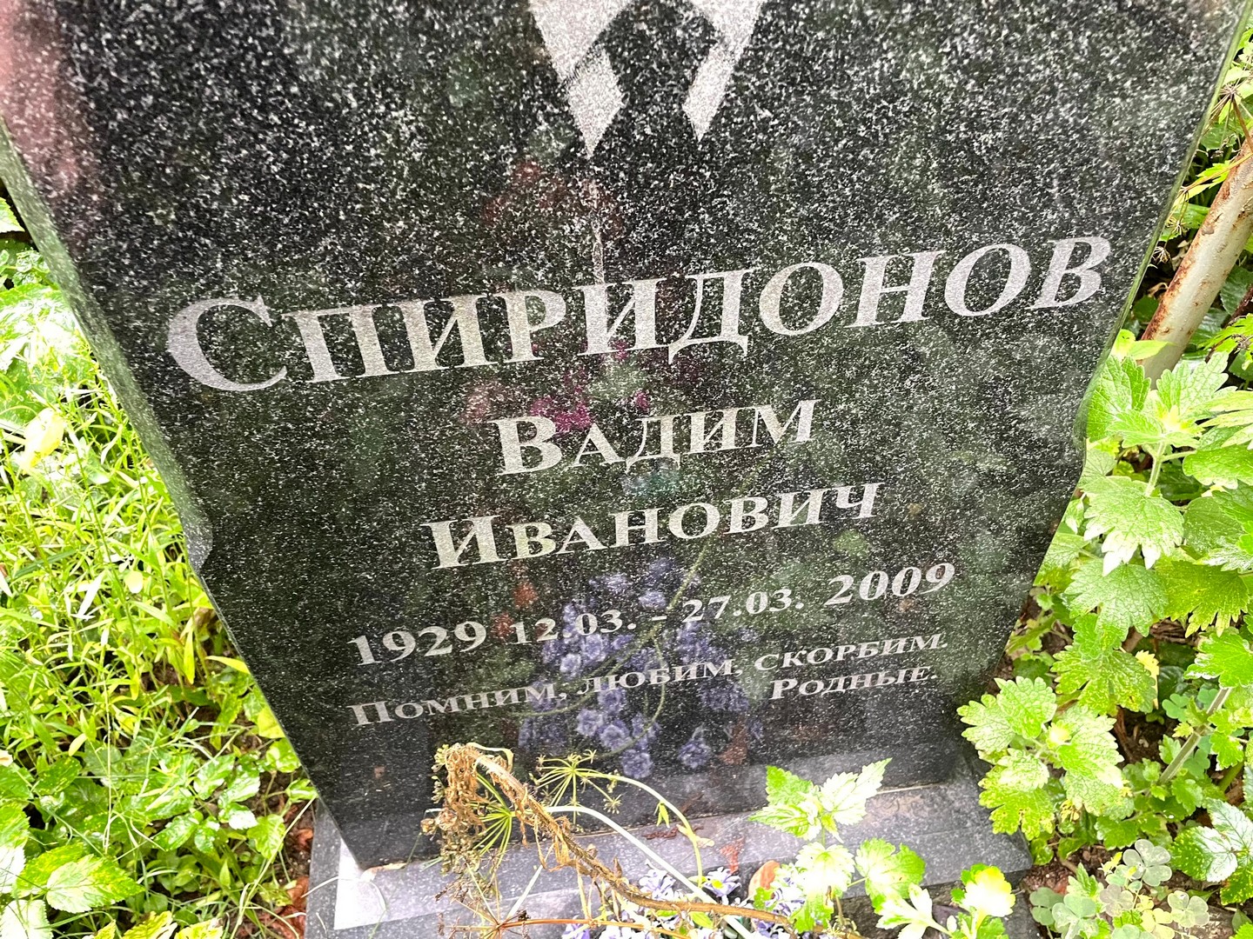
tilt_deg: -44.6
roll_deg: -2.0
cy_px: 470
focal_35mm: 26
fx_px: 941
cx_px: 626
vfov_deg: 53.1
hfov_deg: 67.3
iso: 200
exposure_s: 1/60
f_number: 1.6
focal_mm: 4.2
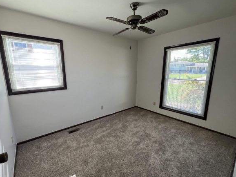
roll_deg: -0.3
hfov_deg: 98.1
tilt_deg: -10.7
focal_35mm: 15
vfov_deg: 81.7
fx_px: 102
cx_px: 111
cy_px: 91
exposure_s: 1/99
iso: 80
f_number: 1.8
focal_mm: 1.57
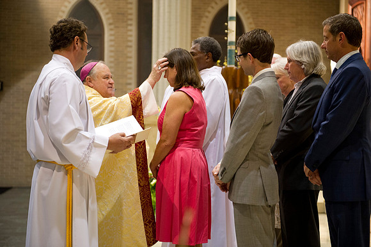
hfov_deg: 28.9
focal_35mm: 70
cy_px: 124
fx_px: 721
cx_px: 186
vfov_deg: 19.4
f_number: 2.8
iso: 1600
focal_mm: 70
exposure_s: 1/80
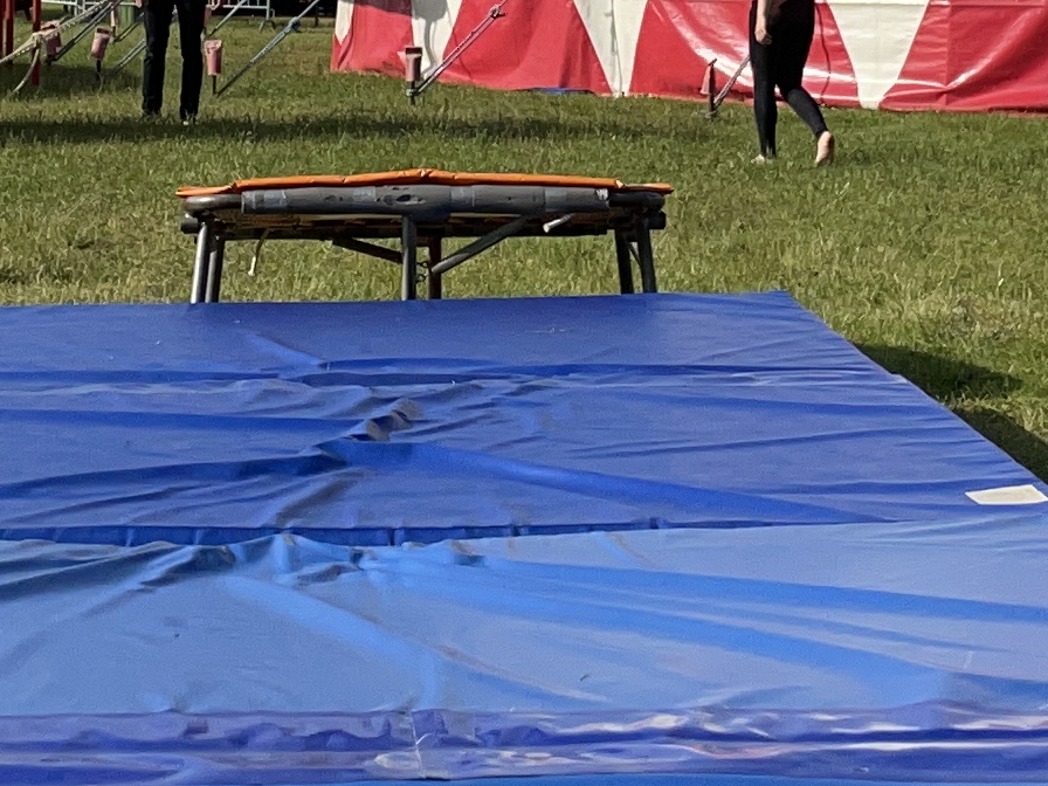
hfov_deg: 16.8
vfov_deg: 12.3
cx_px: 537
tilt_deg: +2.6
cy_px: -226
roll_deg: -2.7
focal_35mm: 117
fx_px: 3542
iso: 32
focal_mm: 4.2
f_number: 1.6
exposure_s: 1/4292
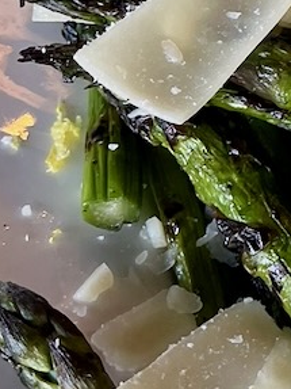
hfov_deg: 11.4
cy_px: 150
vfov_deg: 17.0
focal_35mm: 116
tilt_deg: -55.7
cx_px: 597
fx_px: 1301
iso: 100
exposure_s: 1/120
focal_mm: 5.1
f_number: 1.6
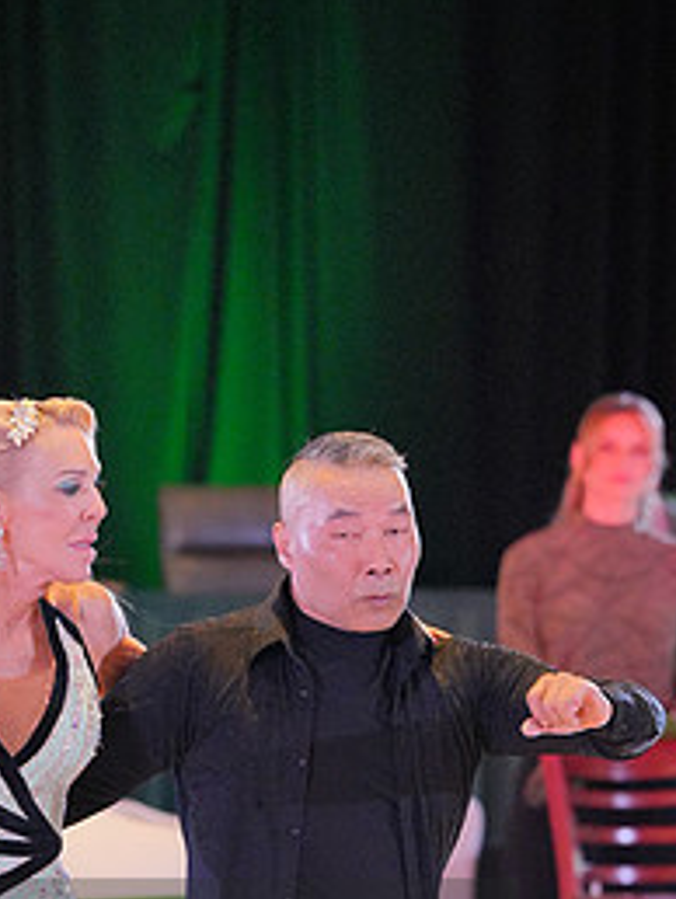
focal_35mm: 287
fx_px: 7461
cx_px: 40
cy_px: 997
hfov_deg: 5.2
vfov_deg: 6.9
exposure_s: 1/500
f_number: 3.5
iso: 6400
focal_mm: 133
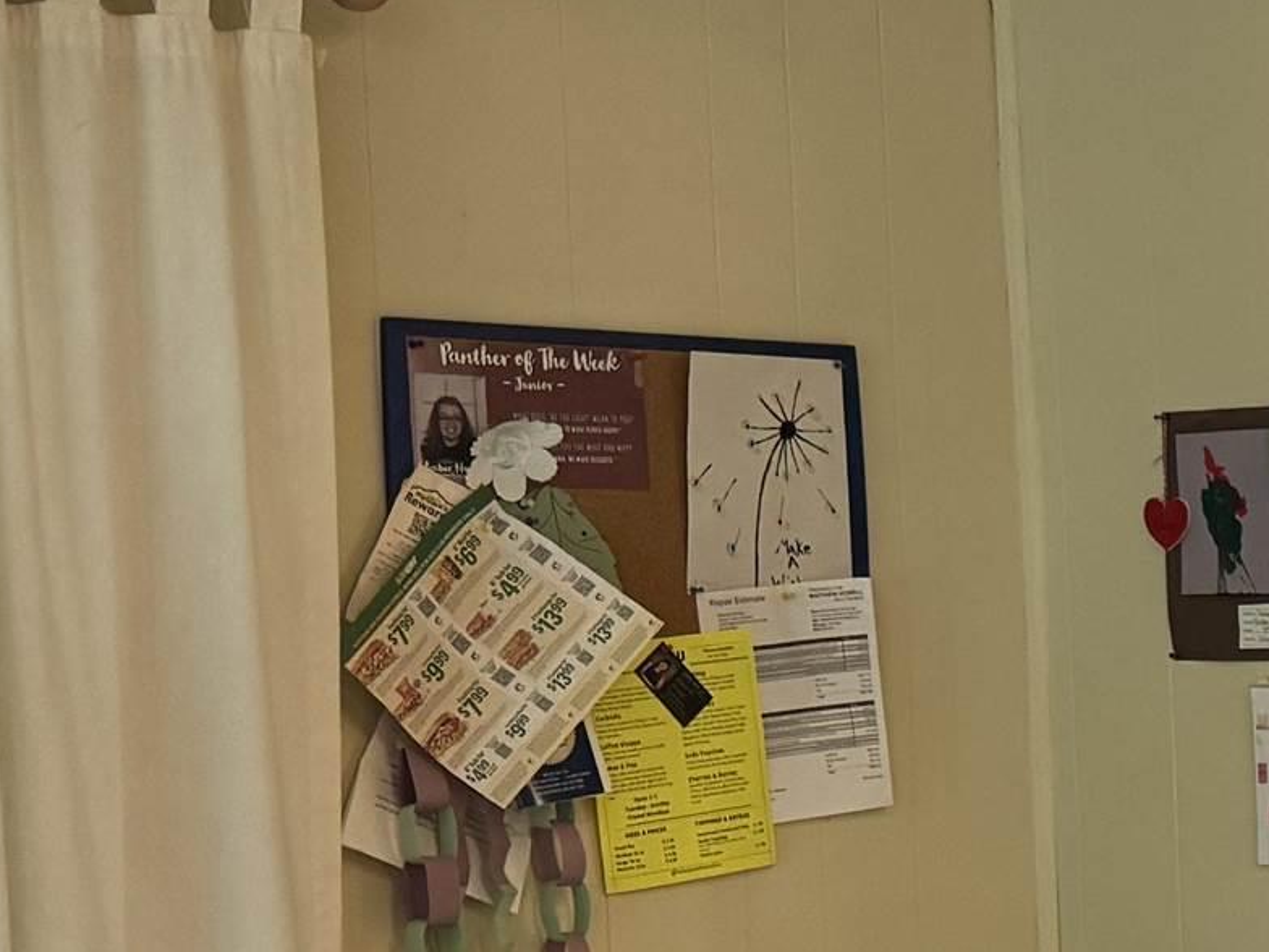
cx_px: 2266
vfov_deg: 15.5
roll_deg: +0.0
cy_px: 890
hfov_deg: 17.2
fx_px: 3446
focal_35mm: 94
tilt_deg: -5.1
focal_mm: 6.76
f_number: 1.78
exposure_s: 1/60
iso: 250
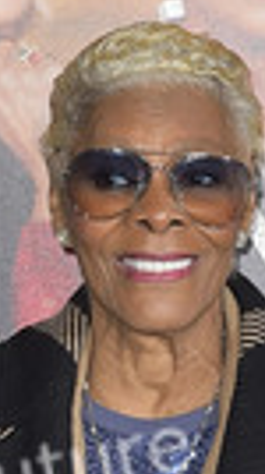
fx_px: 1881
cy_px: 690
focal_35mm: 150
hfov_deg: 8.1
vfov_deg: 13.6
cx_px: 125
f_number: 6.3
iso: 400
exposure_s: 1/250
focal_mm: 48
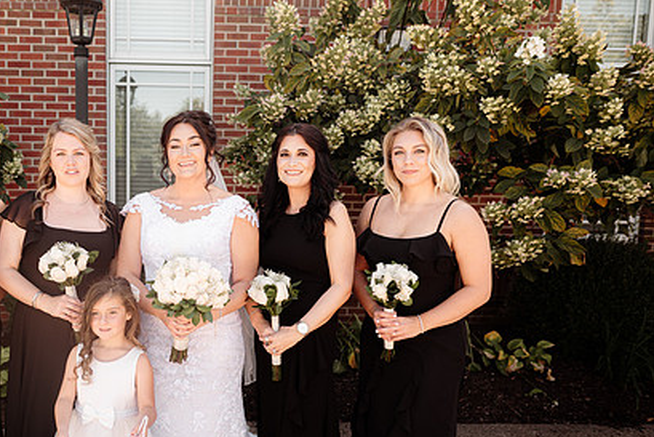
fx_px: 618
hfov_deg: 54.0
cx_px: 192
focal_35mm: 34
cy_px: 255
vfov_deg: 38.8
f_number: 2.8
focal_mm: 24
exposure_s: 1/640
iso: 160
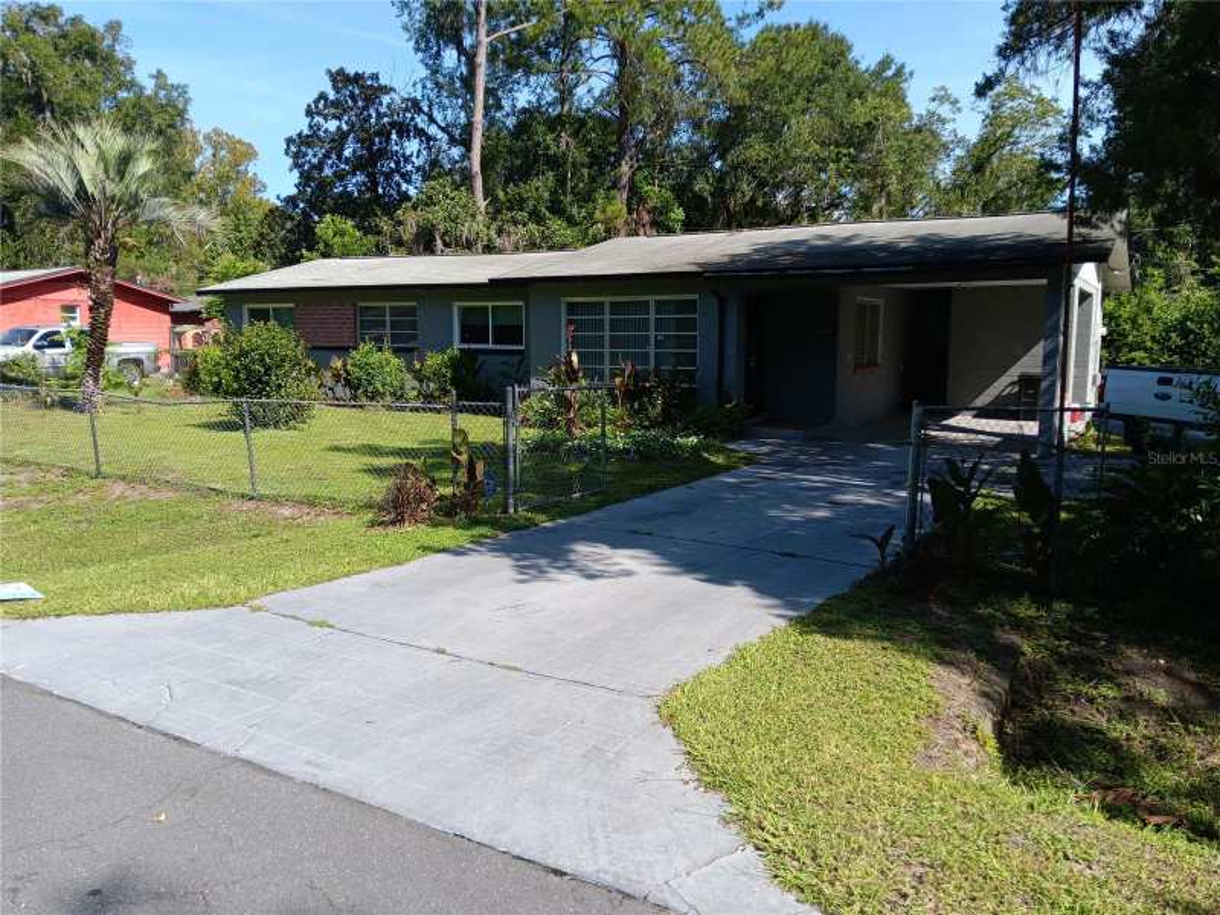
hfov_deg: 67.3
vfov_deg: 53.1
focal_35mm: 26
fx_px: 916
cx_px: 610
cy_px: 458
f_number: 1.8
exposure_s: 1/500
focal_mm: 3.98
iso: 20
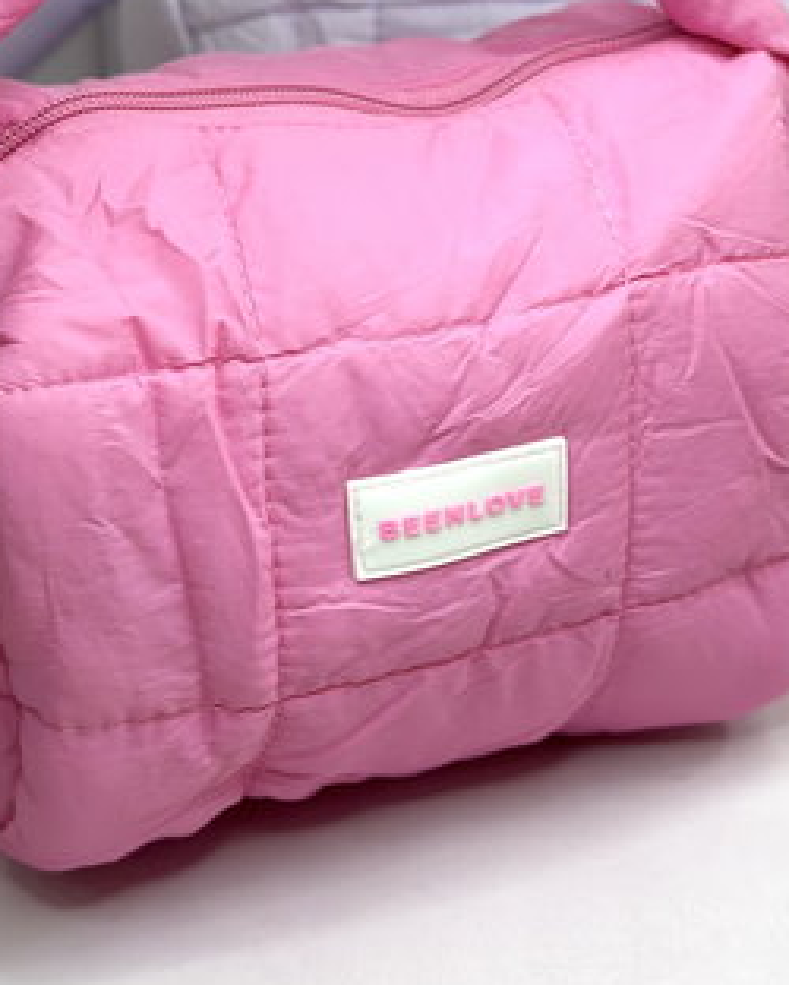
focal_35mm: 80
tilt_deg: -26.6
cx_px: 290
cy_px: 223
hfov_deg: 19.2
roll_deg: +0.8
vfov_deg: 23.5
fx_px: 2333
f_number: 1.78
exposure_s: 1/114
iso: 80
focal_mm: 6.86
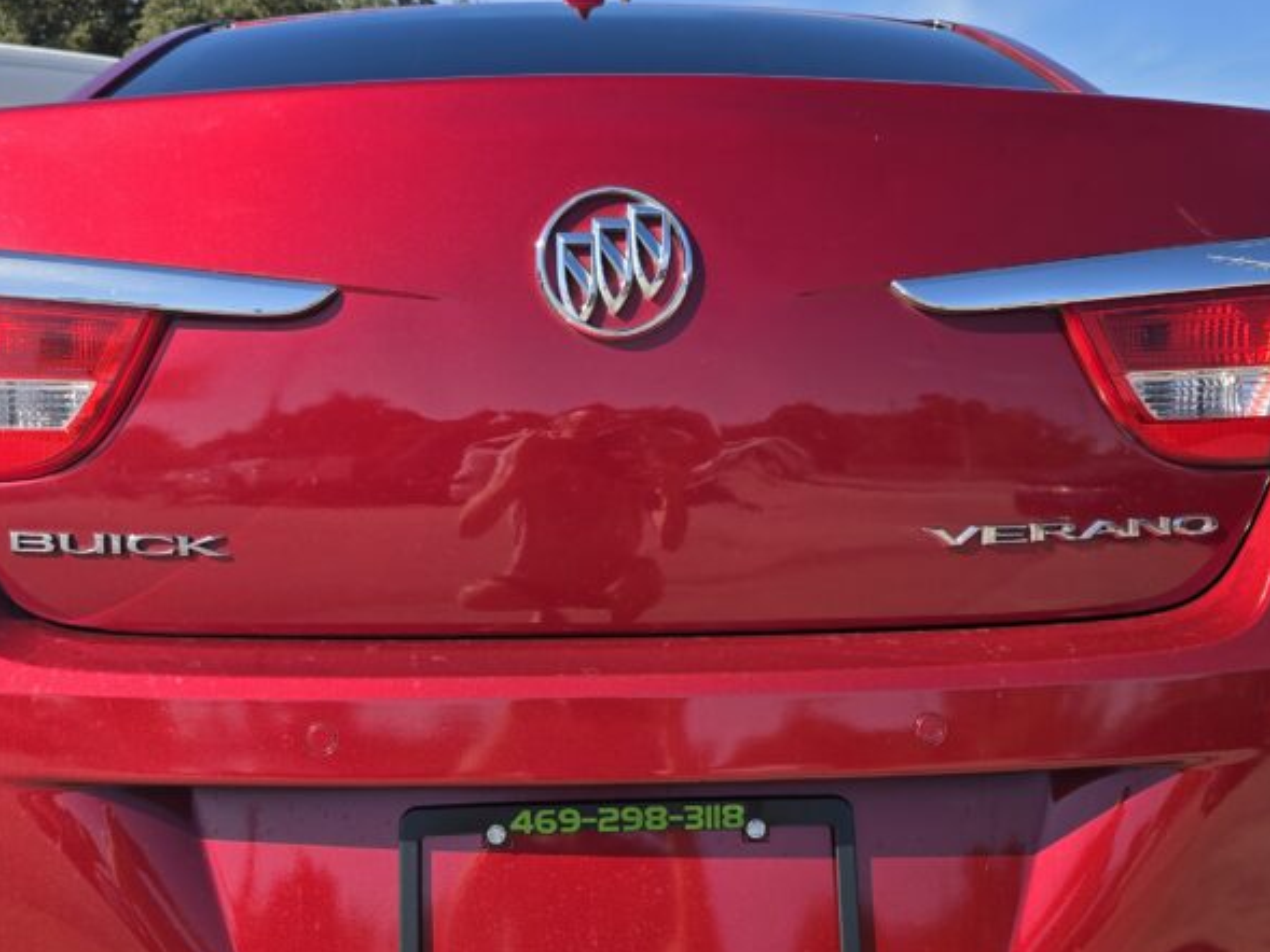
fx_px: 1468
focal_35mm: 40
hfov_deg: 46.8
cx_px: 597
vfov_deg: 35.9
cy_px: 560
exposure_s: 1/900
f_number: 1.7
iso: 12
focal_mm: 6.3
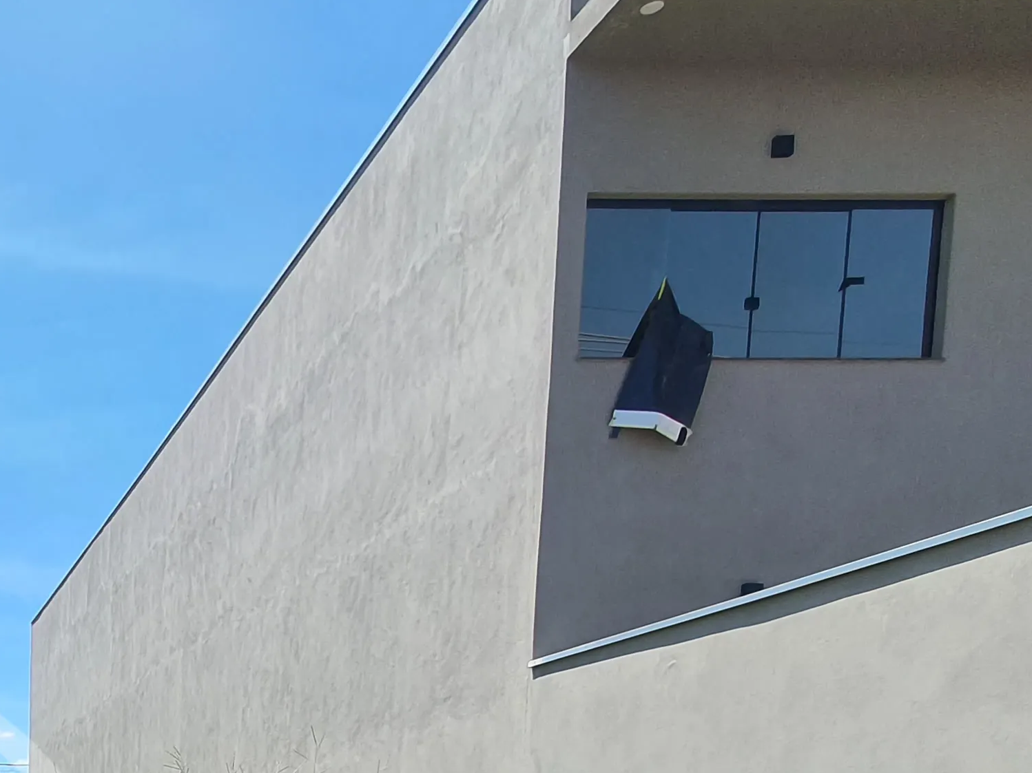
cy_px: 966
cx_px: -183
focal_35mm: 40
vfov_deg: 29.8
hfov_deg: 36.8
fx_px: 1192
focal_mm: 1.8
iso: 50
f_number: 2.2
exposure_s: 1/782
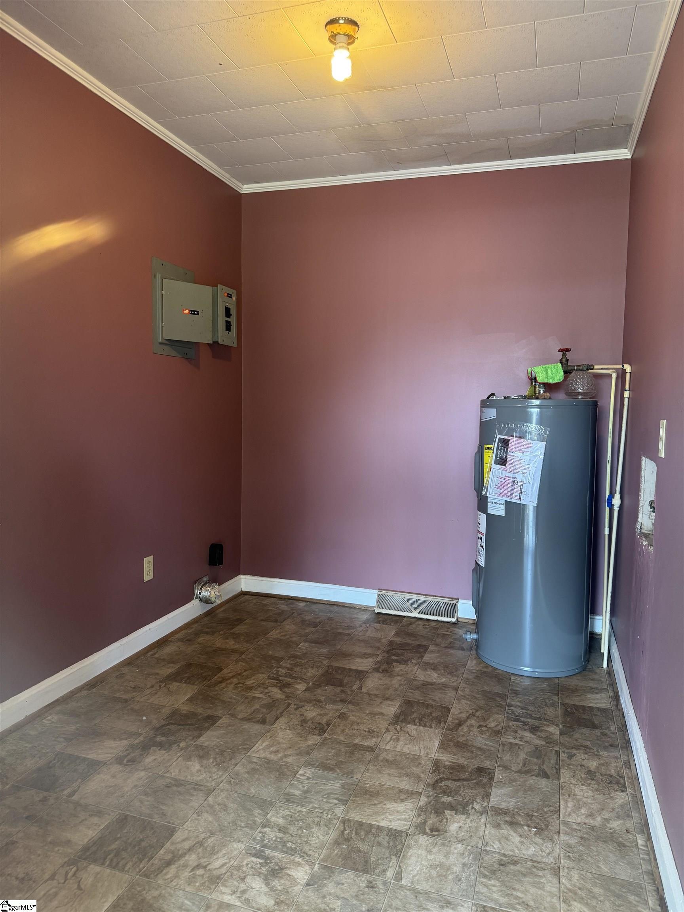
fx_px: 632
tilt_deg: -4.1
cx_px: 342
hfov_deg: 56.8
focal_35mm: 24
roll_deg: -0.6
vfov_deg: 71.6
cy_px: 456
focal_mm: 6.76
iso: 250
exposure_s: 1/60
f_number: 1.78
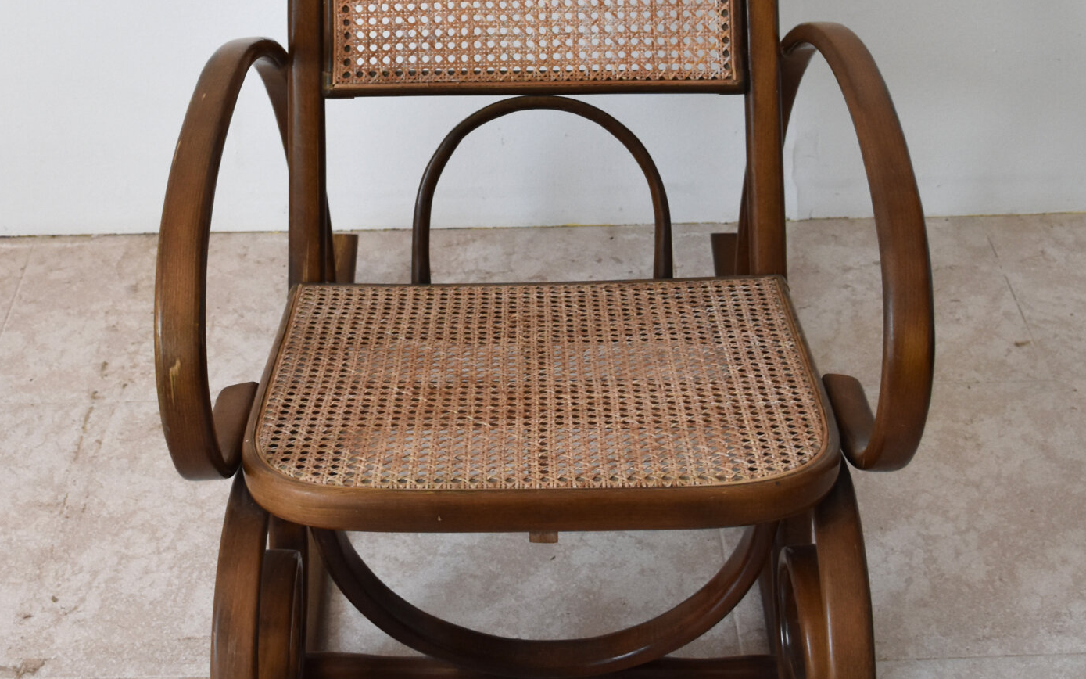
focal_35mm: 62
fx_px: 1835
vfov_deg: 20.5
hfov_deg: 33.0
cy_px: 48
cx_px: 557
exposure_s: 1/100
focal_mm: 22
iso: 800
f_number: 4.5
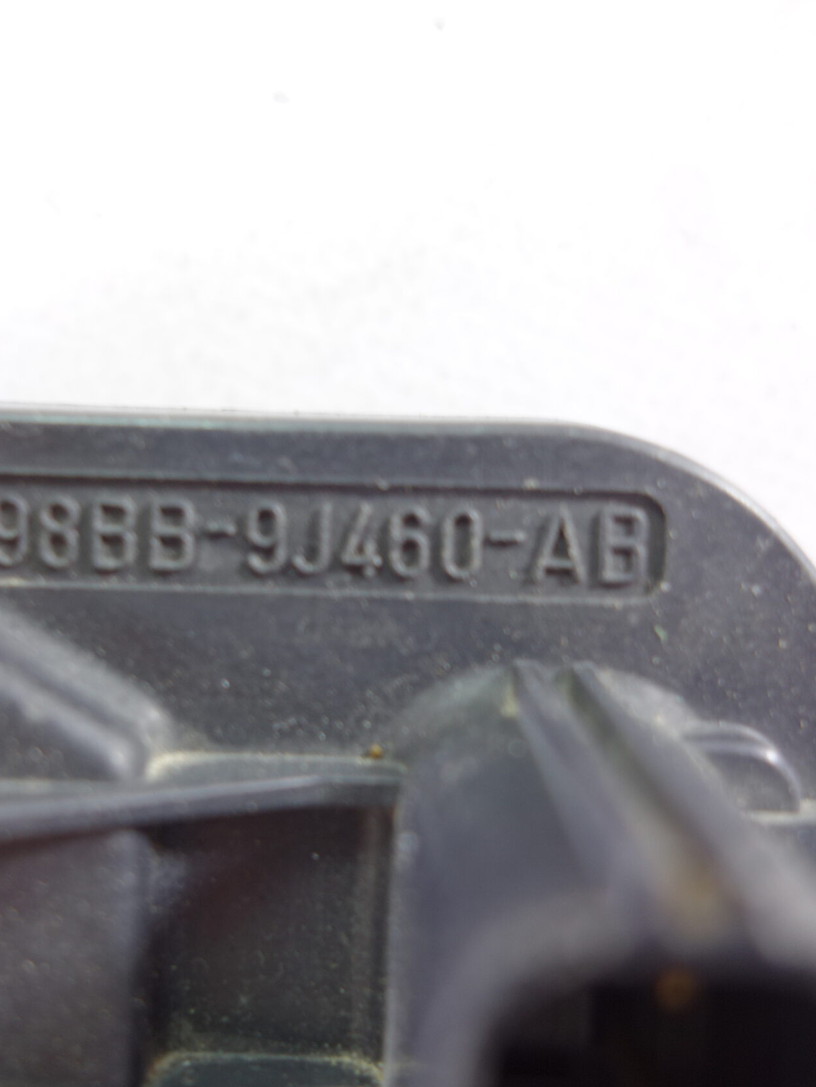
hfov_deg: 35.0
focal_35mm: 41
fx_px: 1288
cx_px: 324
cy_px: 542
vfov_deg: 45.8
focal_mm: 10.4
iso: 160
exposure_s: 1/13
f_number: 2.8
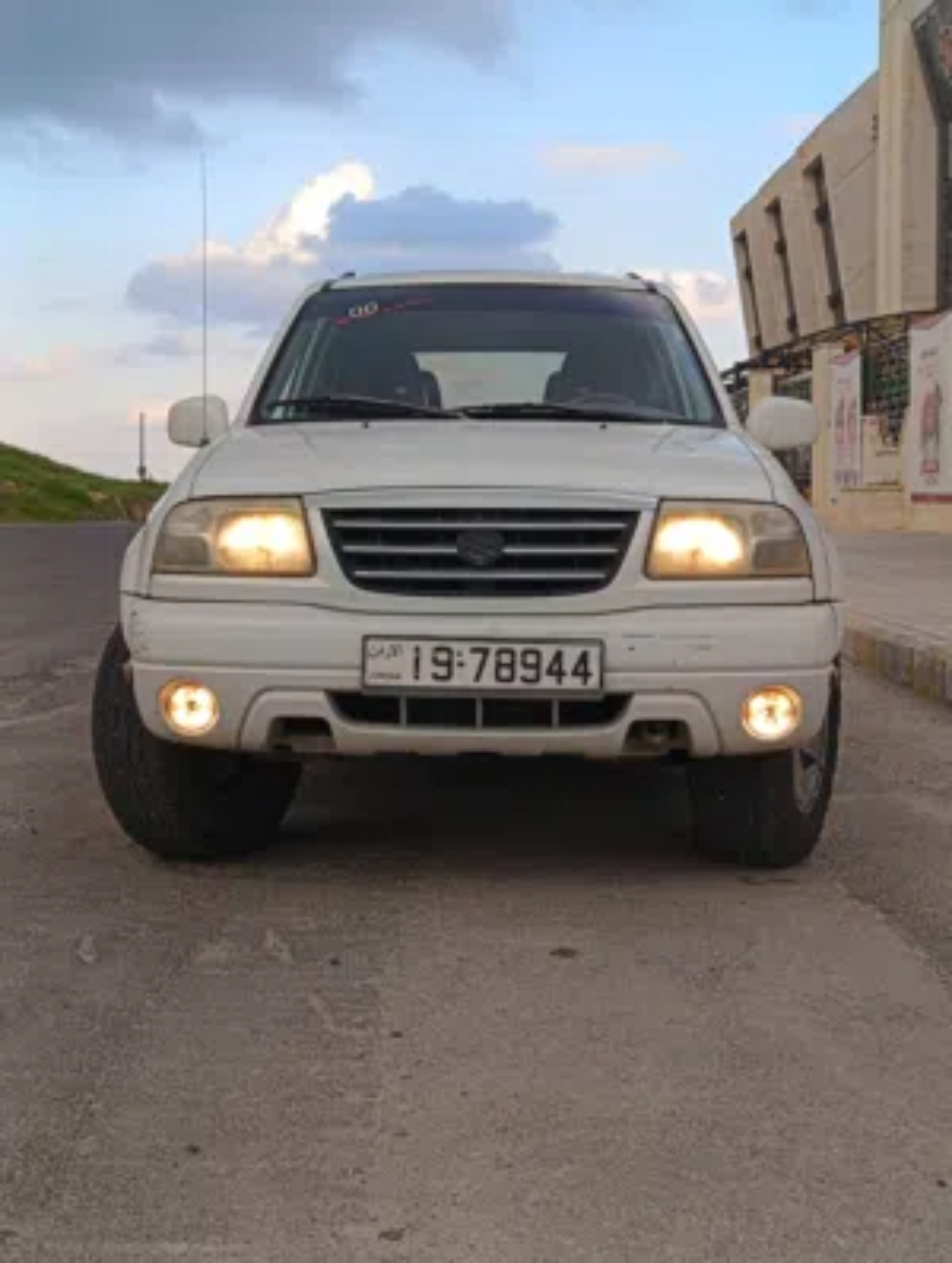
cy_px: 632
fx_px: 1681
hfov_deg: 31.6
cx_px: 476
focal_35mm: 46
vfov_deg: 41.2
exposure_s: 1/128
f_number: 4.5
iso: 50
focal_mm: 6.06
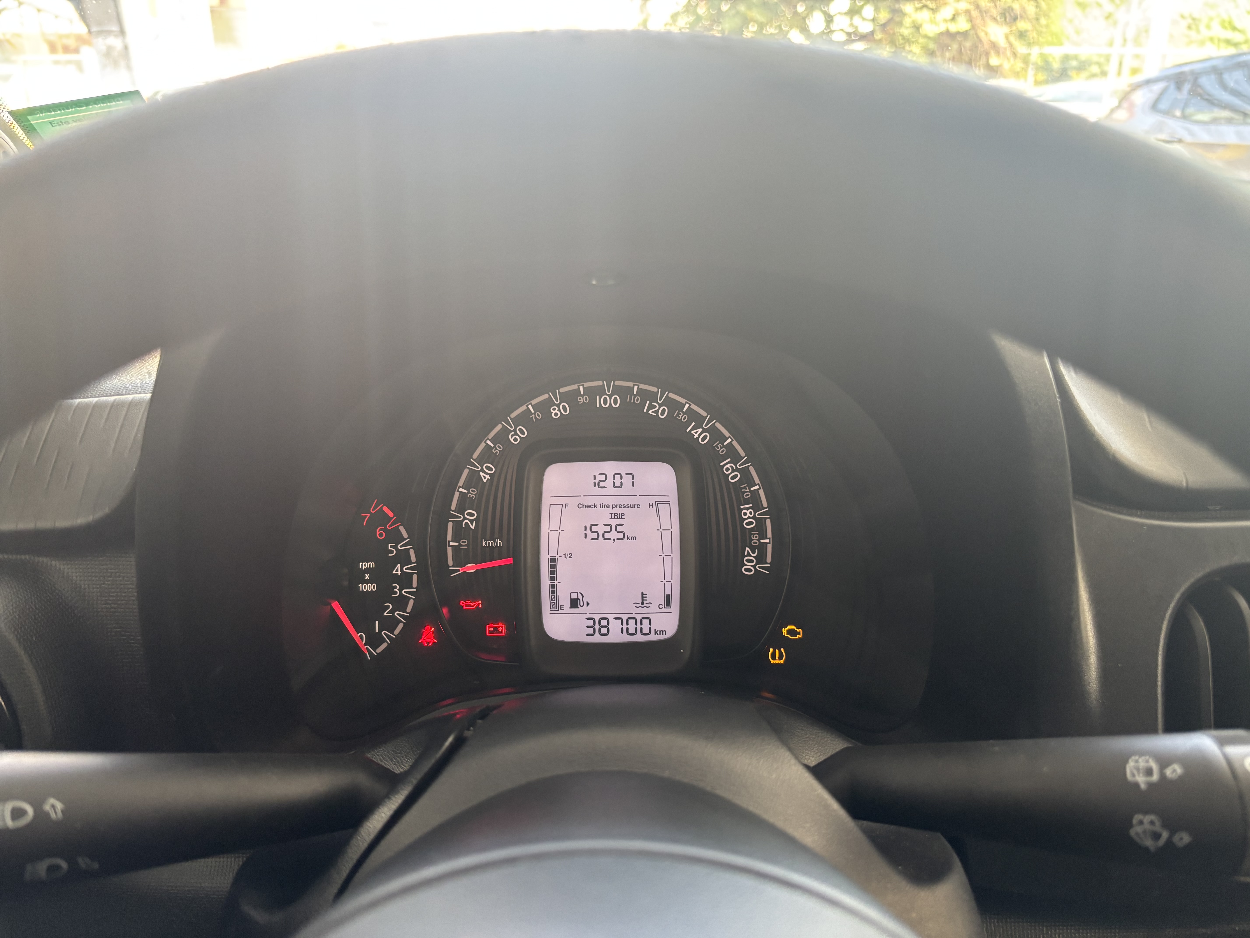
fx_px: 939
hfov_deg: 67.3
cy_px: 469
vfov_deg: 53.1
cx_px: 625
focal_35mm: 26
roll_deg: +0.5
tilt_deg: -21.7
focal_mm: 5.96
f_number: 1.6
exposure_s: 1/59
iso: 200
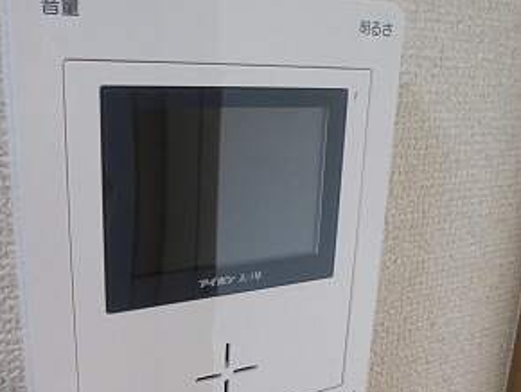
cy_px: 238
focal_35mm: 38
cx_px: 234
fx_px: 572
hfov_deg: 48.9
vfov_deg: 37.6
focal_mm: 4.5
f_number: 3.1
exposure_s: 1/40
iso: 400
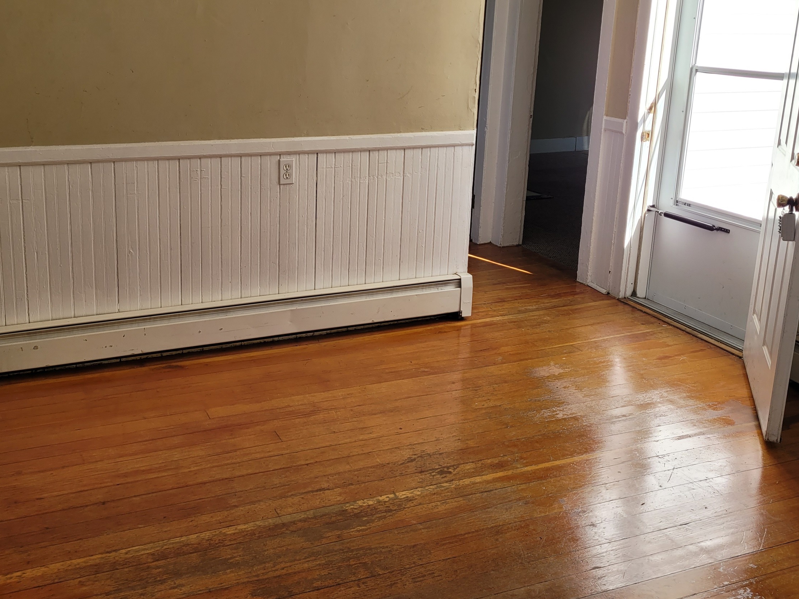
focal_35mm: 36
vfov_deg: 39.2
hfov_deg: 50.9
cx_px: 308
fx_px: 831
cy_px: 195
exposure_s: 1/120
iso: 50
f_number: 1.8
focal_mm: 5.4
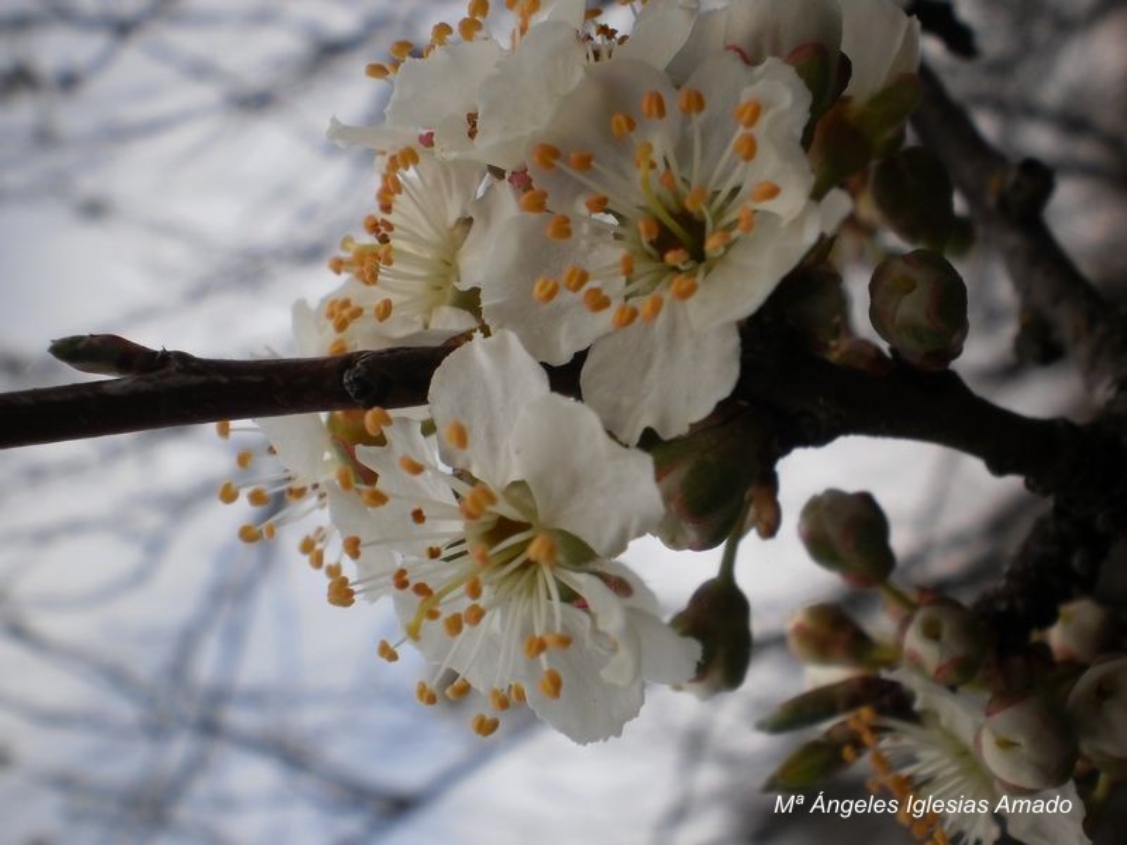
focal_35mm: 42
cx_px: 564
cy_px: 422
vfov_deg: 34.3
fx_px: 1367
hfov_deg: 44.8
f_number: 4.9
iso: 100
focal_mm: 7.4
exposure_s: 1/1000
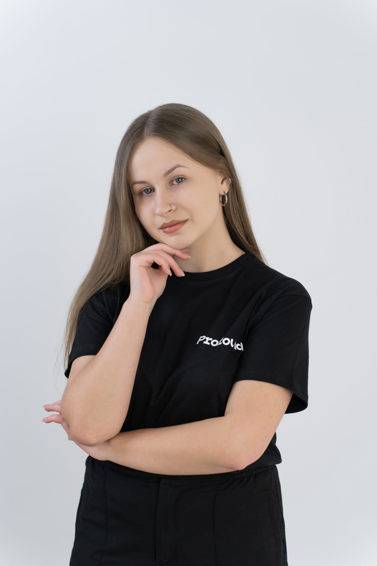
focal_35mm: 72
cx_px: 188
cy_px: 283
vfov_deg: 28.1
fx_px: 1131
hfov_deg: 18.9
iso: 320
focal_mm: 72
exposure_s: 1/400
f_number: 3.5
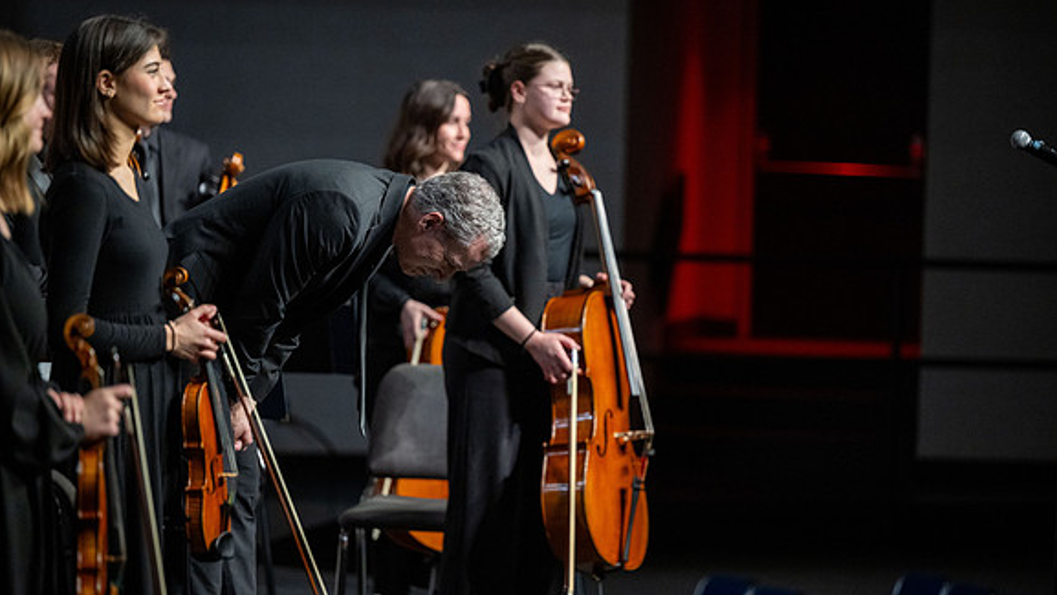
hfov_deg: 12.0
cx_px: 528
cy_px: 336
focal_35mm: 179
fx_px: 5019
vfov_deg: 6.8
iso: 1600
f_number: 2.8
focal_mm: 170
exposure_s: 1/400
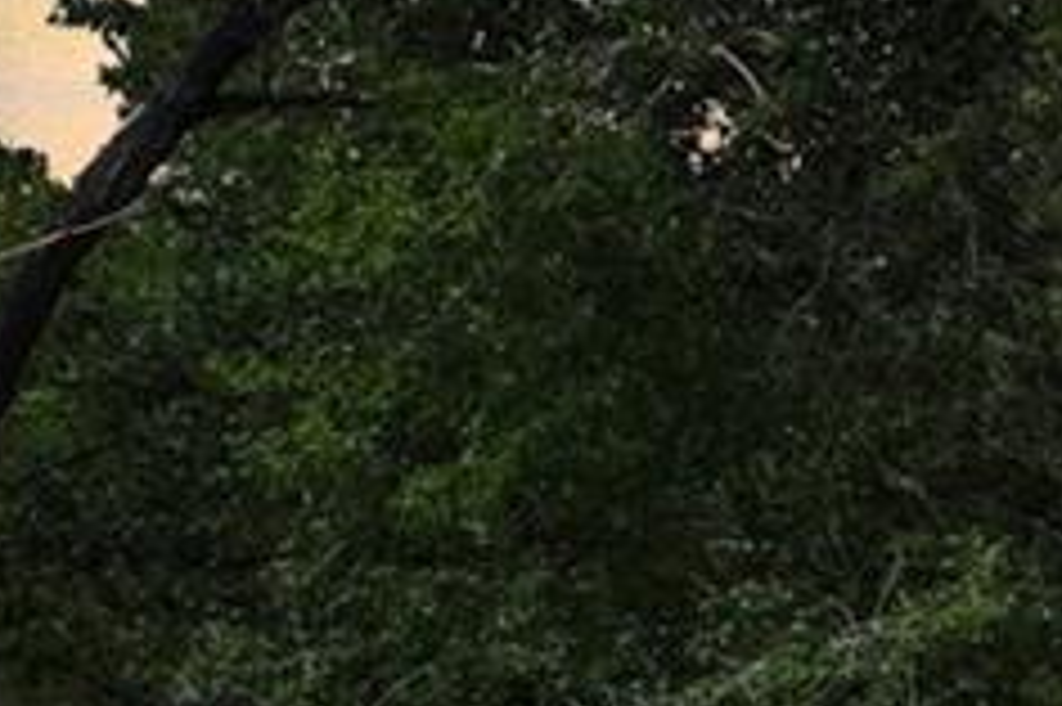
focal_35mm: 149
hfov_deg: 10.3
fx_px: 4392
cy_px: 773
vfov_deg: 9.1
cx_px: 3096
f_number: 2.8
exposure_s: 1/640
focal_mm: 8.4
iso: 140
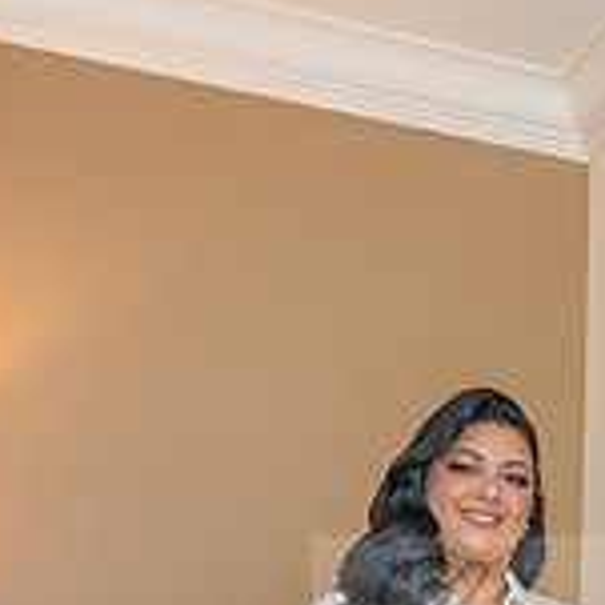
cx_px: 847
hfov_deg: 16.6
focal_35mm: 97
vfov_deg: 17.2
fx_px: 1918
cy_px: 691
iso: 400
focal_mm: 25.5
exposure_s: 1/200
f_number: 2.8
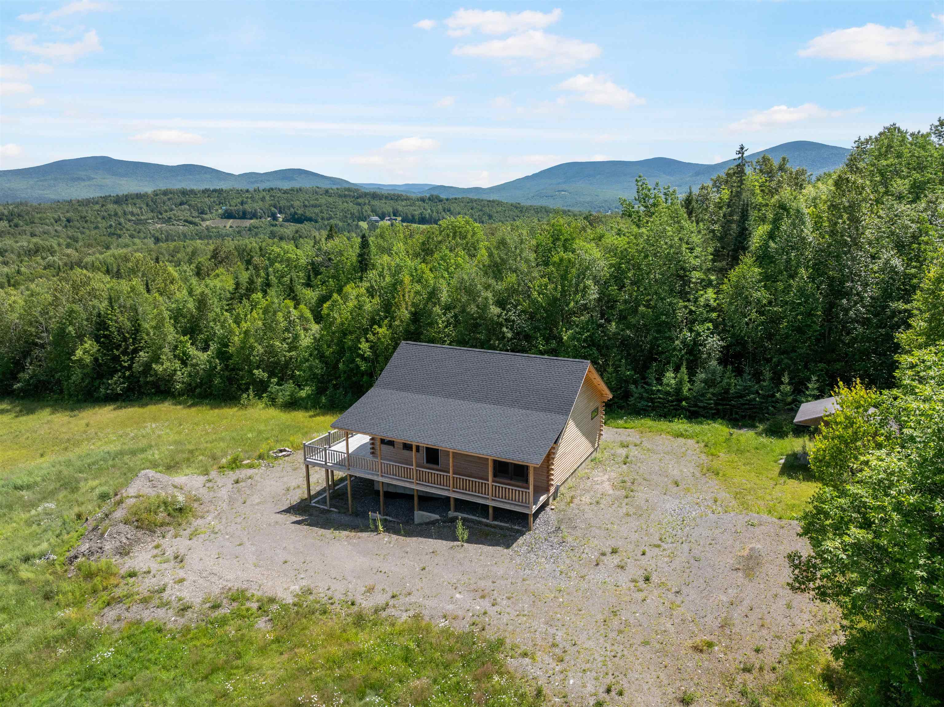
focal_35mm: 24
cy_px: 354
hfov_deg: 71.6
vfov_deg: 56.8
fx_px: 654
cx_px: 472
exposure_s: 1/2500
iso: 170
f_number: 2.8
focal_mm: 12.29
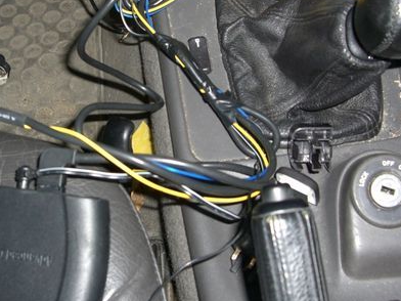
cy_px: 125
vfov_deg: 23.6
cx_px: 146
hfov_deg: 31.0
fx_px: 718
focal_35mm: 62
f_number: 2.8
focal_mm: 7.9
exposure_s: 1/60
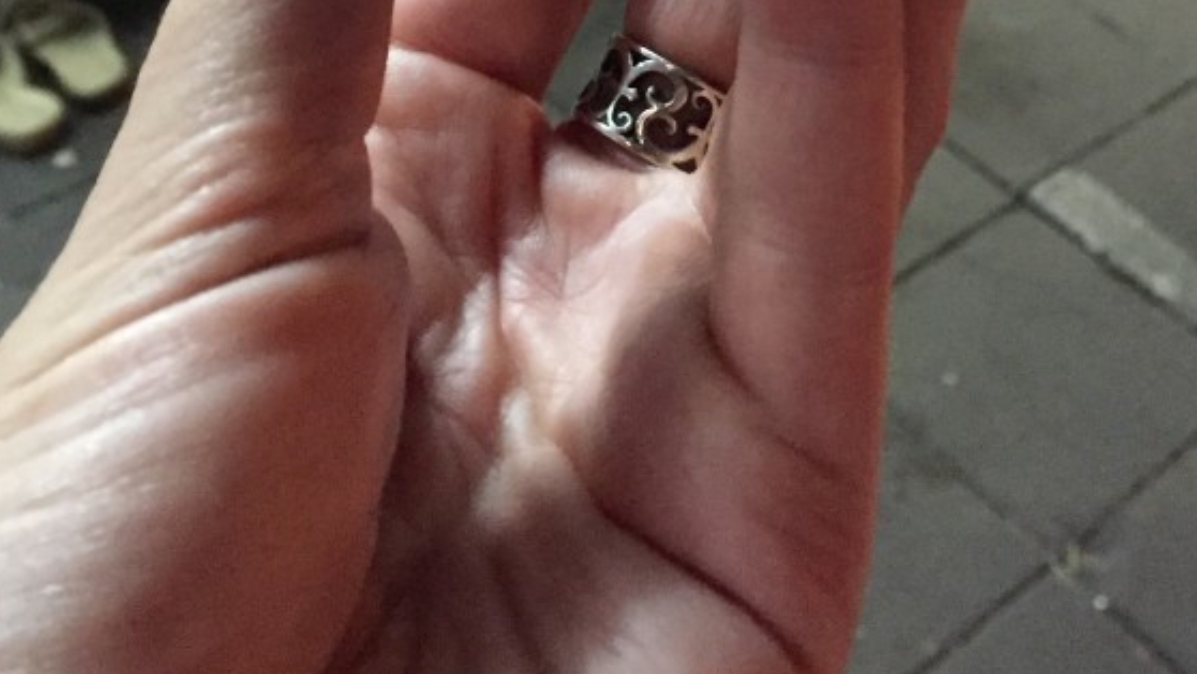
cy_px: -414
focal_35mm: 58
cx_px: 691
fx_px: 1841
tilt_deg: -25.2
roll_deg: -1.3
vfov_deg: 17.9
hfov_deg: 35.9
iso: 320
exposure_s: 1/17
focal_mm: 4.15
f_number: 2.2
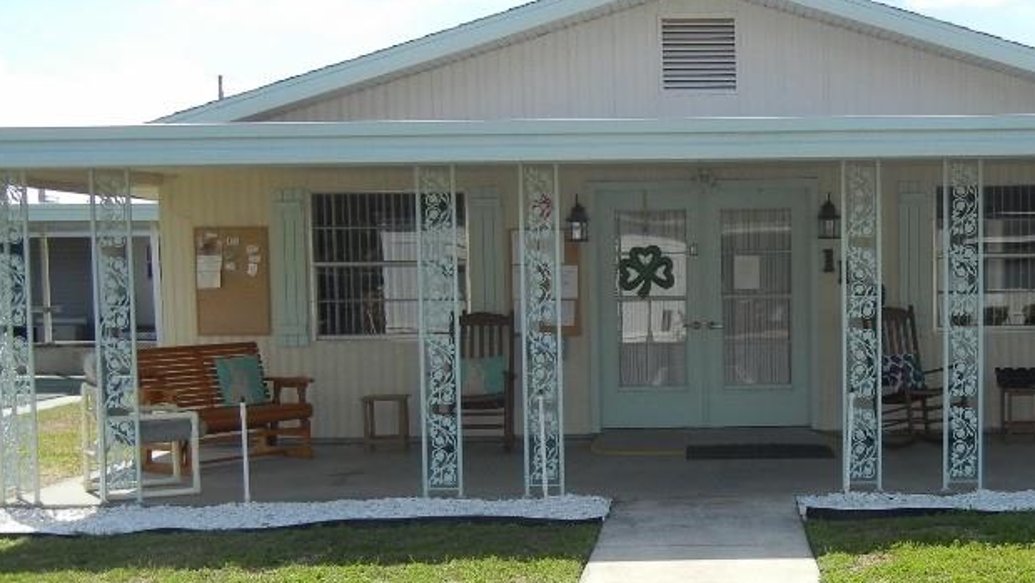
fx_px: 1482
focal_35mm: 54
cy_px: 381
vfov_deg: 22.2
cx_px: 738
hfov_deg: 37.8
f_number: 7
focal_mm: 5.4
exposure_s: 1/334
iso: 160
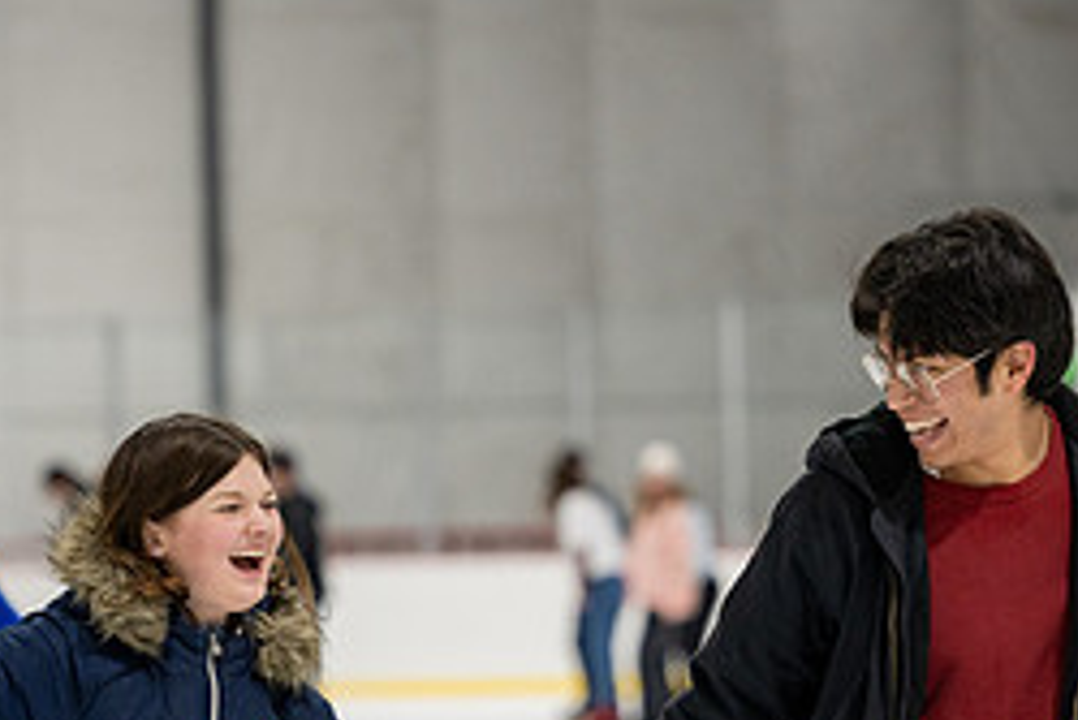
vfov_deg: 4.9
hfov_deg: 7.4
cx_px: 742
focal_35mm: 278
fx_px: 8329
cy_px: 688
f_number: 3.2
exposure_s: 1/500
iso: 400
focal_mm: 120
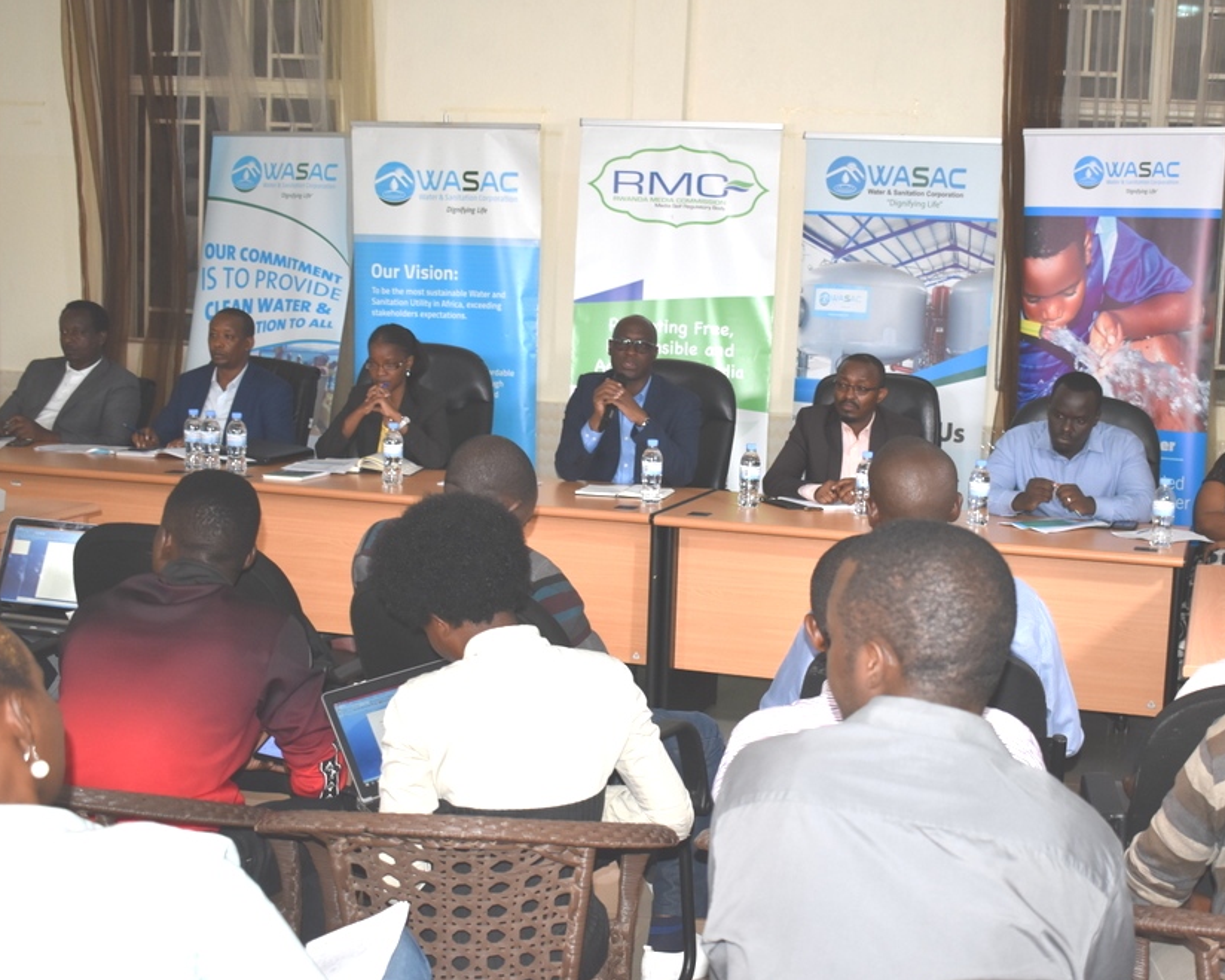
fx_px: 1797
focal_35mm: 50
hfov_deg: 37.5
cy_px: 494
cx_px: 737
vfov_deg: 30.5
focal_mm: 29
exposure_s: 1/80
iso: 800
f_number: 4.5
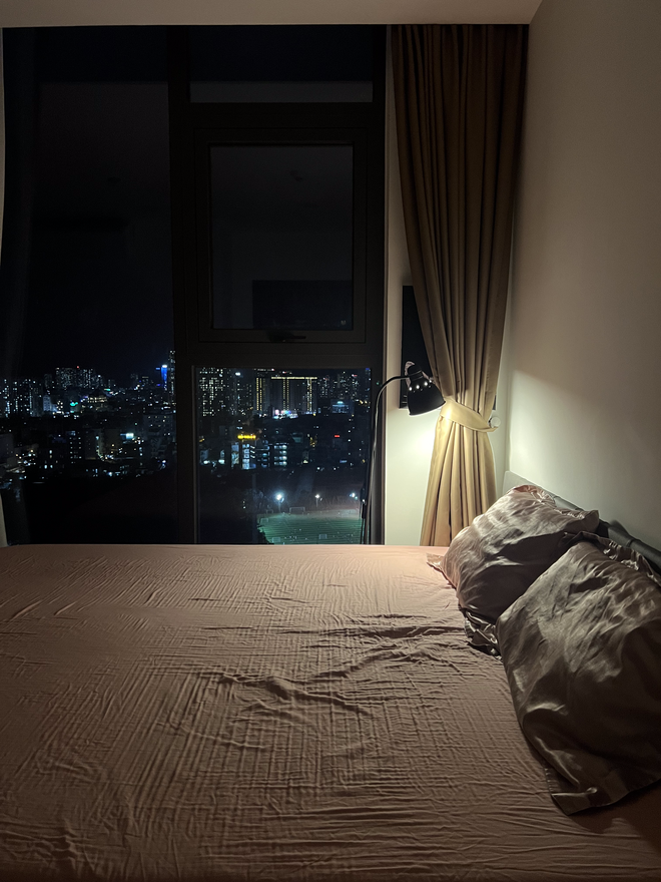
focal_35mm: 26
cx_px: 330
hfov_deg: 53.1
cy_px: 441
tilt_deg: -4.7
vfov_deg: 67.3
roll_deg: -0.2
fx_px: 662
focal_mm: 5.7
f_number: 1.5
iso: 400
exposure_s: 1/33
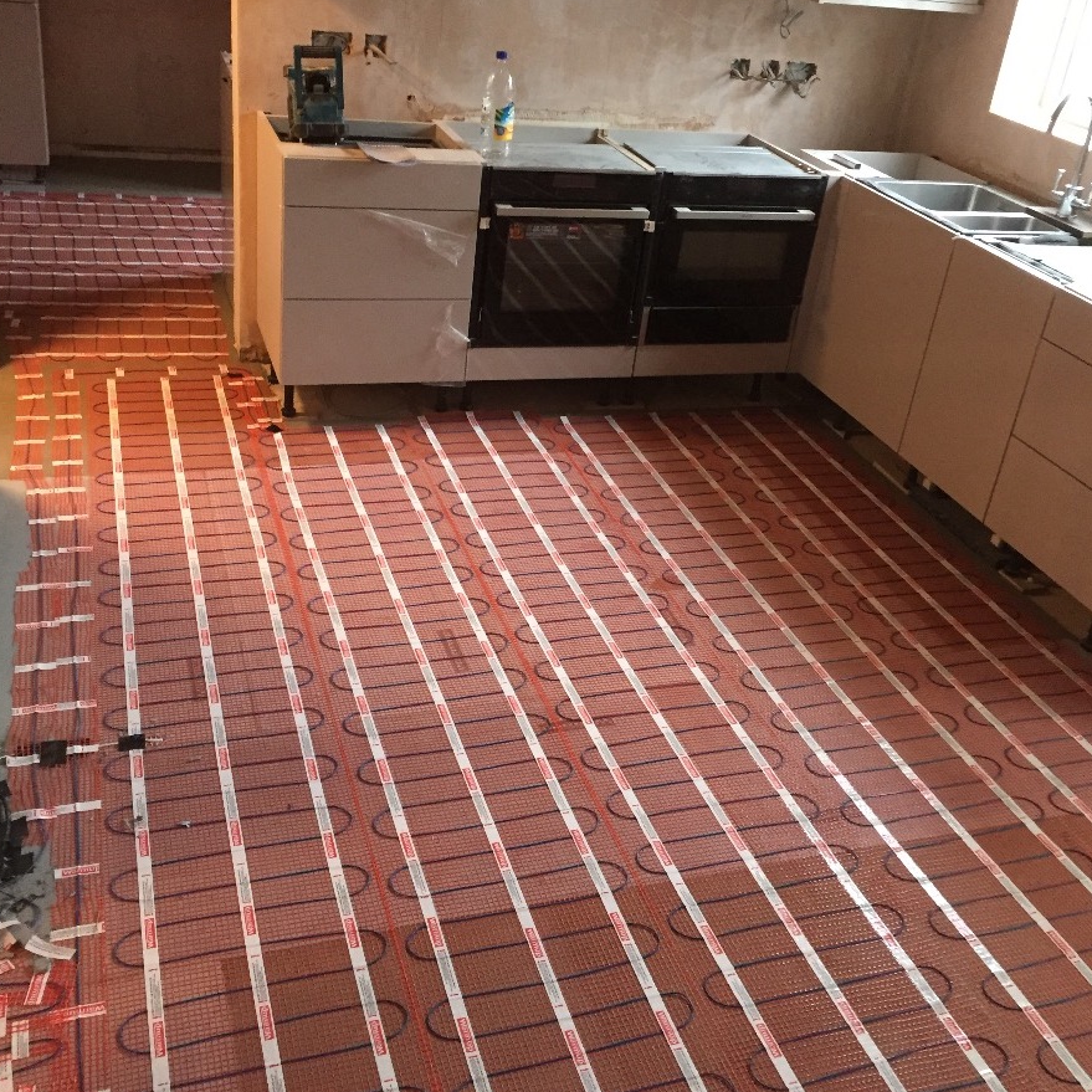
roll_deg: -7.8
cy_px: 483
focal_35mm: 35
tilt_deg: -28.0
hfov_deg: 47.2
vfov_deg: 47.1
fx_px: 1249
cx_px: 543
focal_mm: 4.15
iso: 250
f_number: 2.2
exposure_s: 1/25
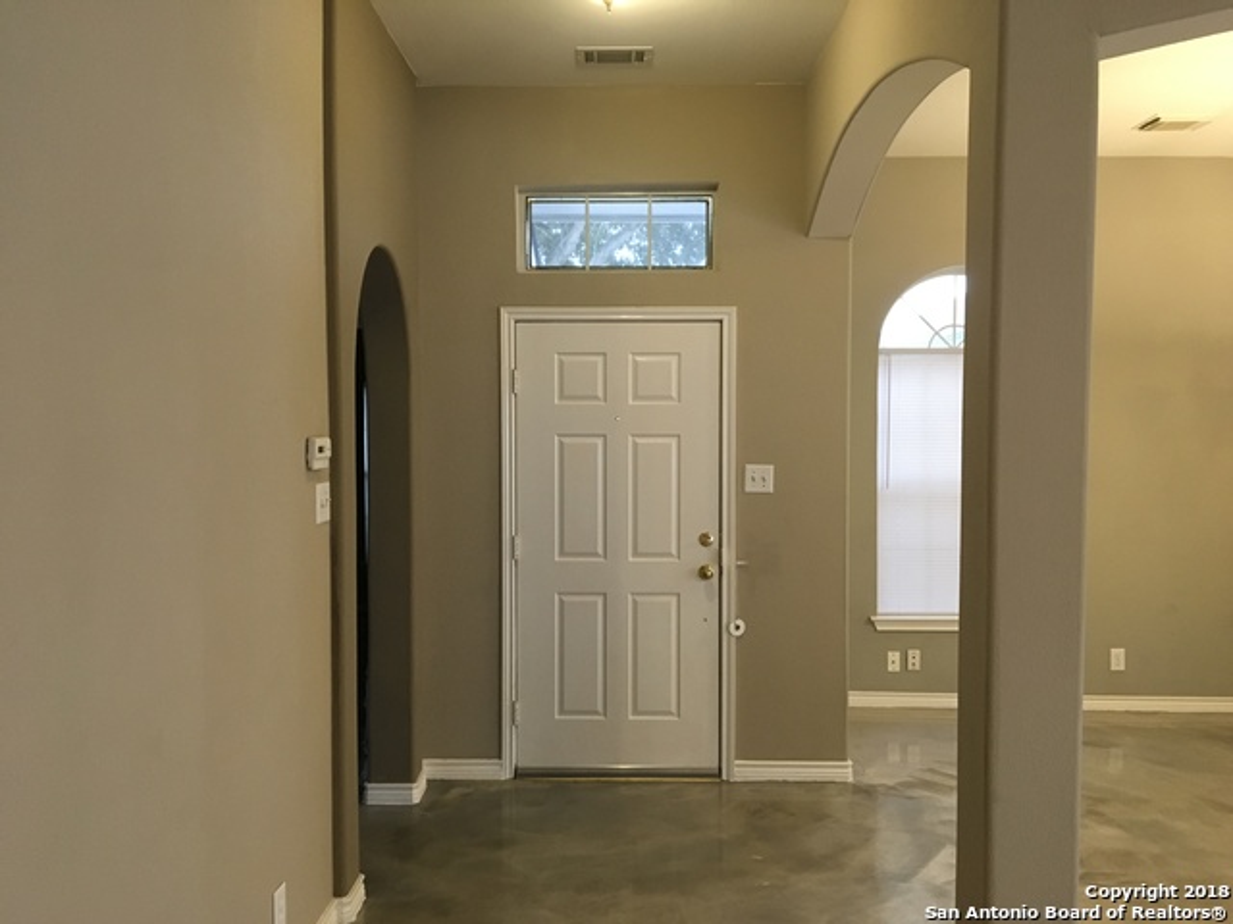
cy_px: 462
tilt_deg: -2.1
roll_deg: +0.3
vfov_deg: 48.2
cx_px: 616
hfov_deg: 61.7
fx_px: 1033
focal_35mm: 29
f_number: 2.2
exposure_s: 1/30
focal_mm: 4.15
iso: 160
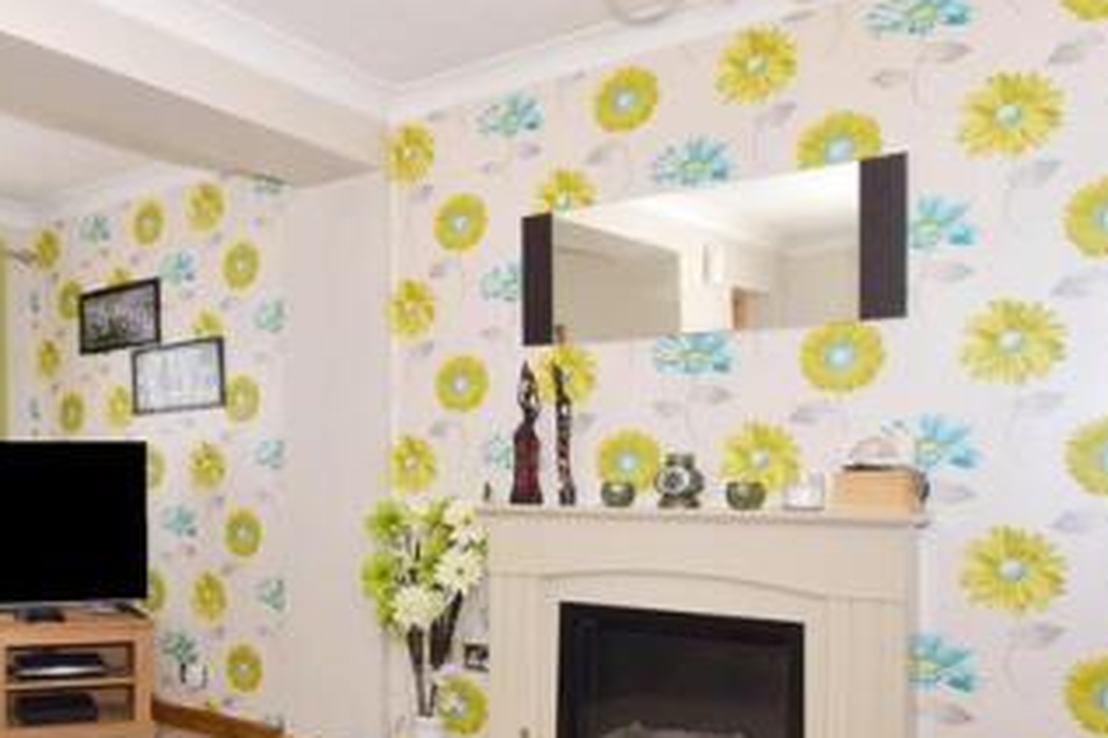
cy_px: 477
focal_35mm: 31
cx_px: 182
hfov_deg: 55.0
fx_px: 954
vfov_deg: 41.9
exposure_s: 1/200
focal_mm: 10
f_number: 13
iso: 400
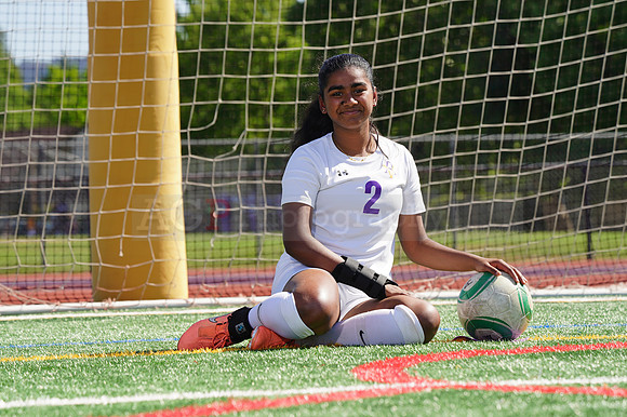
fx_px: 4299
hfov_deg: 8.3
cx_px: 314
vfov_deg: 5.6
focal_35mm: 247
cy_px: 208
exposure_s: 1/250
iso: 200
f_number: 11
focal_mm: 247
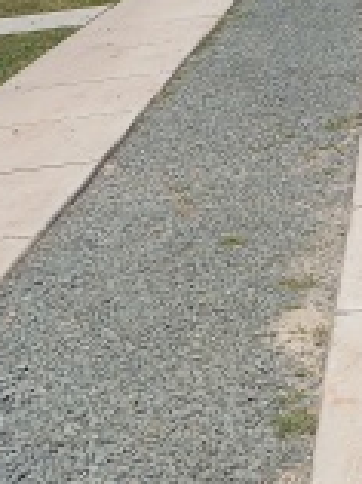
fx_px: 1370
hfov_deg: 15.0
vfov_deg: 19.8
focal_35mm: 98
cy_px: 397
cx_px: 224
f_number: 1.8
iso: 102
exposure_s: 1/1866
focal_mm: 4.27
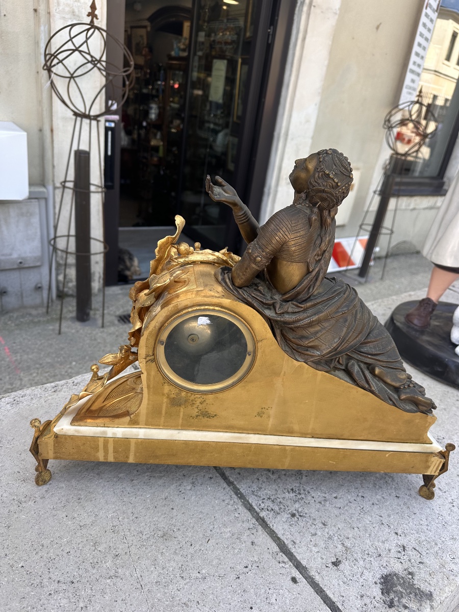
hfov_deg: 56.8
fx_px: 424
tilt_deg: -24.8
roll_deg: -8.5
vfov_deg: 71.6
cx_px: 230
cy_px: 306
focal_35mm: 24
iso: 80
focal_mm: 6.86
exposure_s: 1/594
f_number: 1.78
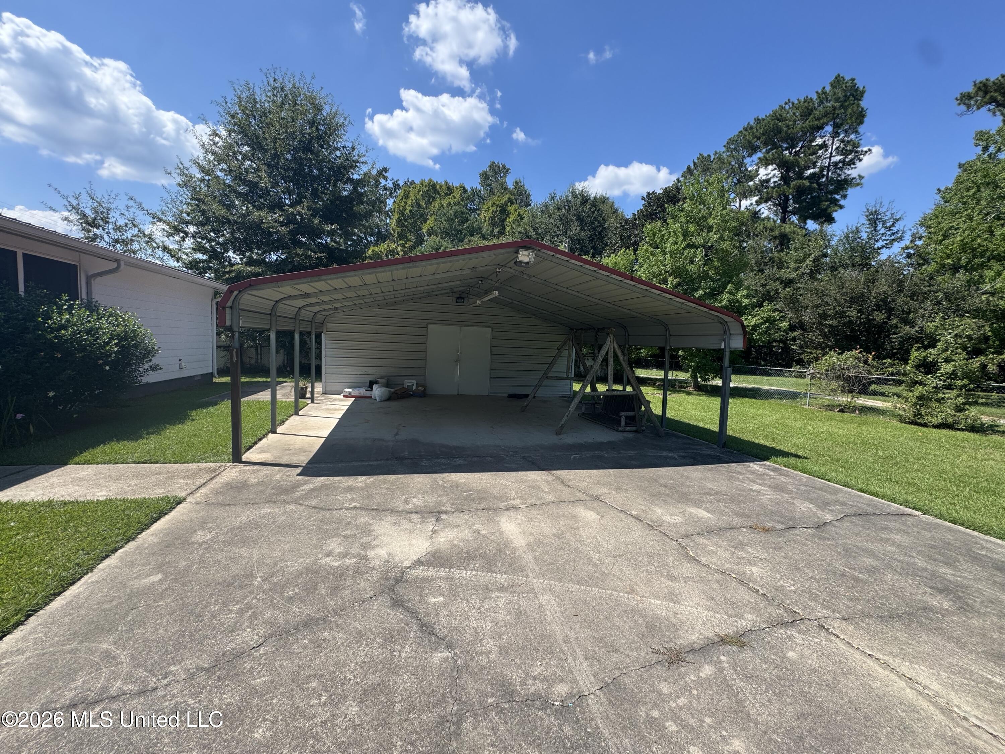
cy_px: 377
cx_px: 502
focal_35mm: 14
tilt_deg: -4.5
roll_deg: -1.6
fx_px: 406
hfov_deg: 102.1
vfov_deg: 85.7
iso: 40
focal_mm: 2.22
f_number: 2.2
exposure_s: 1/787
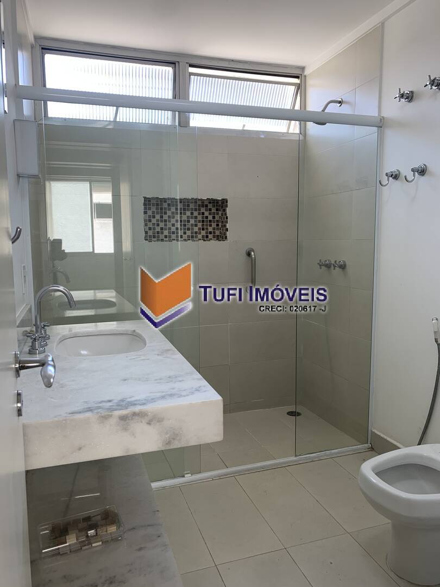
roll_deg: +1.5
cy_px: 294
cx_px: 220
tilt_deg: -6.0
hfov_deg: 53.1
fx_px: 441
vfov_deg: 67.3
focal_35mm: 26
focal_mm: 4.25
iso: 32
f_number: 1.8
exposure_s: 1/120
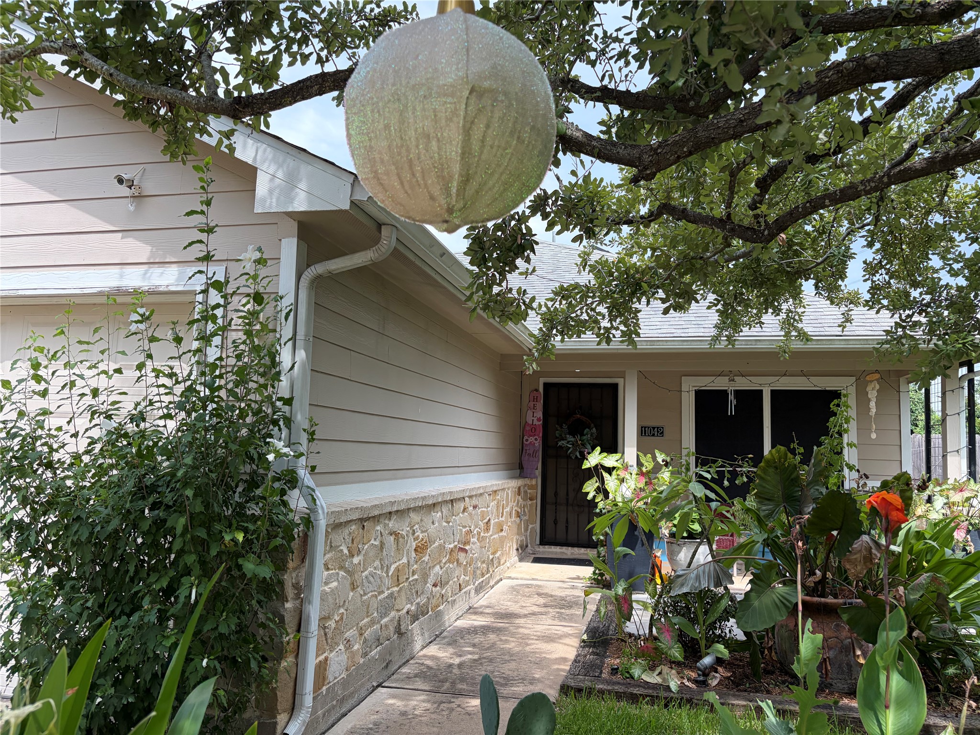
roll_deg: -0.5
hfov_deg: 67.3
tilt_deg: +6.2
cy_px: 368
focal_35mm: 26
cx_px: 490
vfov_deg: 53.1
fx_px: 736
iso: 64
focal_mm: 5.96
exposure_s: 1/1135
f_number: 1.6
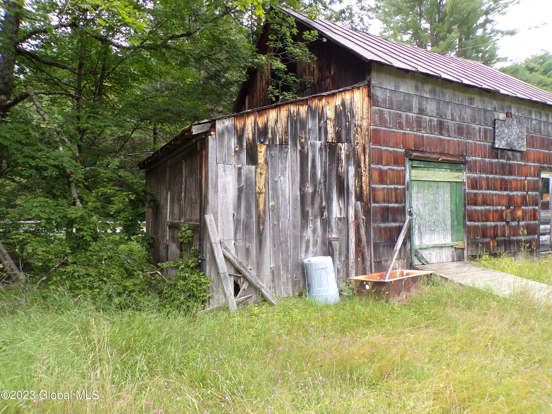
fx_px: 383
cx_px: 276
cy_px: 207
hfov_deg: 71.6
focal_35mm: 24
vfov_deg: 56.8
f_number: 4.3
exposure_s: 1/85
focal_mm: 4.3
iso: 80
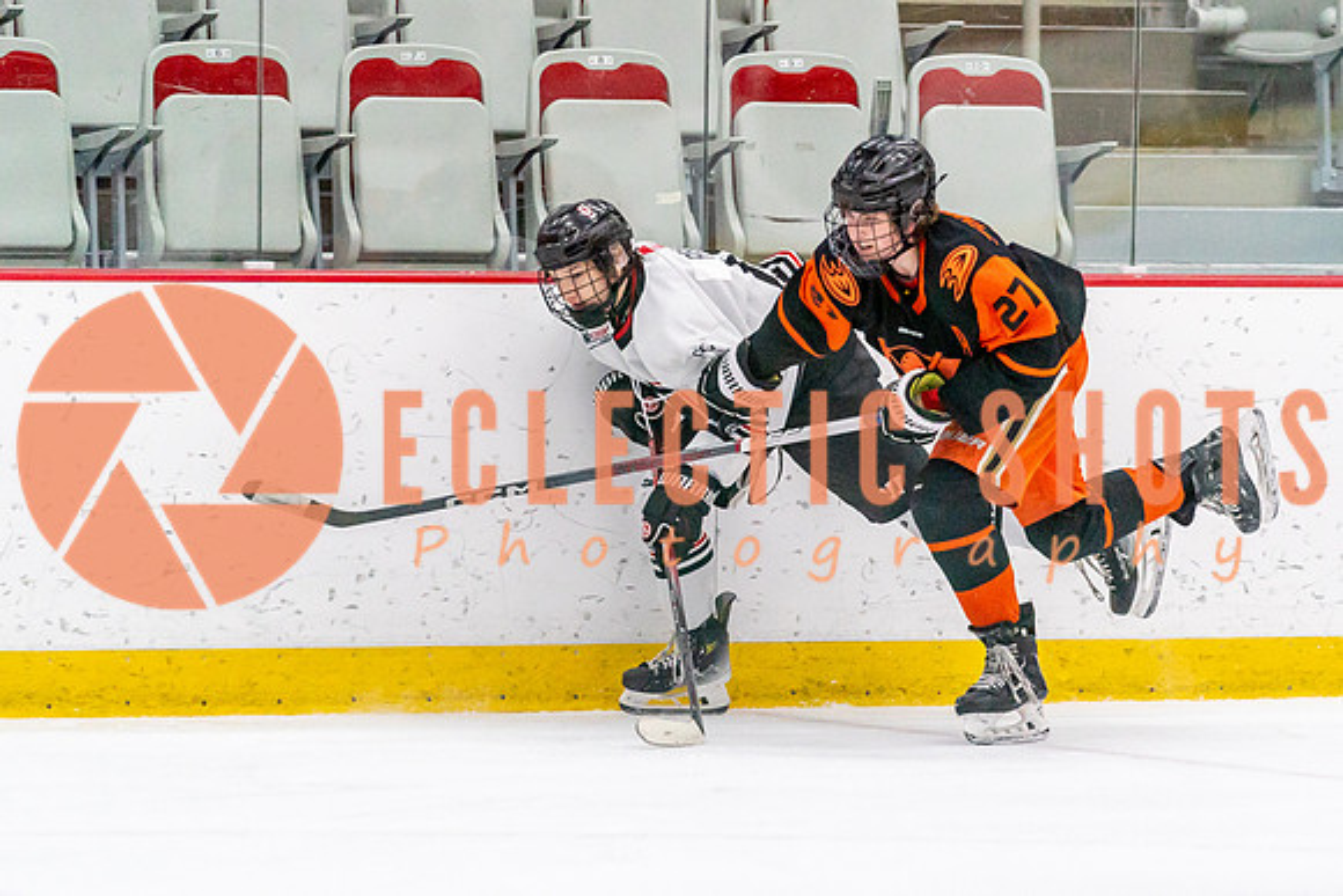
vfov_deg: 4.4
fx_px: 11685
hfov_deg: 6.6
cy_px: 422
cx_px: 744
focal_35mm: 313
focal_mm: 200
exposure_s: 1/1250
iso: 3200
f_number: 2.8
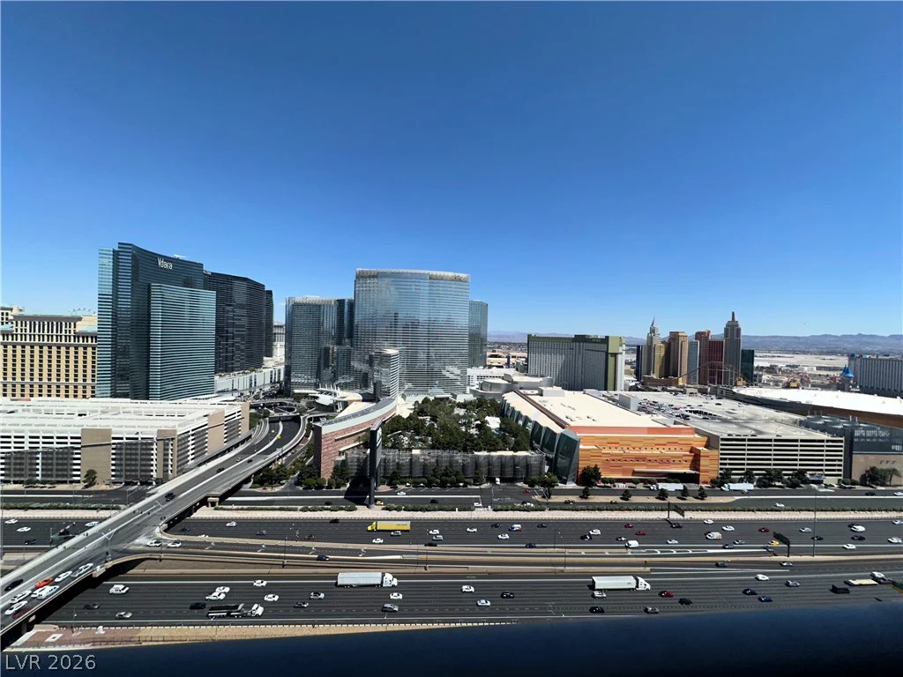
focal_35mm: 14
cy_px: 338
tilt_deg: -1.0
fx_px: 365
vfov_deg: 85.7
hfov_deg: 102.1
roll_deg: -2.0
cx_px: 452
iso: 50
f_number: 2.2
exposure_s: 1/3205
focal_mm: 2.22
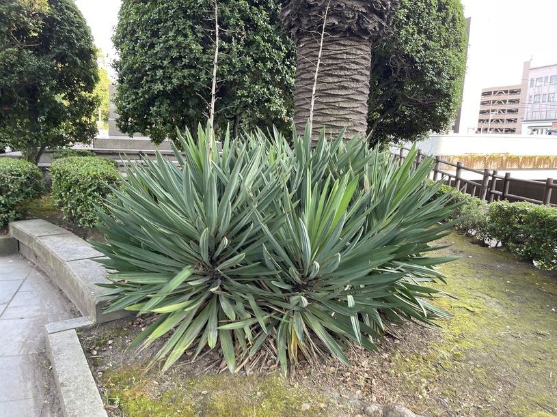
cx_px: 278
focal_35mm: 26
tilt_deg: -8.2
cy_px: 208
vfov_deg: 53.1
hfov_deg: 67.3
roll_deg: -0.6
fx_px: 418
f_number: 1.6
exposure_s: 1/121
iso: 50
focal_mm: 5.1
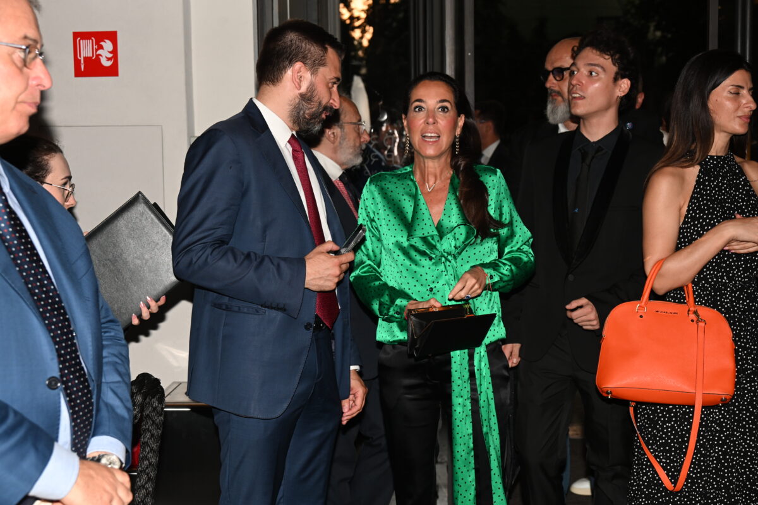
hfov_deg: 41.1
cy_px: 252
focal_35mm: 48
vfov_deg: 28.1
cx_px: 379
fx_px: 1011
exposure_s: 1/200
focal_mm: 48
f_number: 5.6
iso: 400
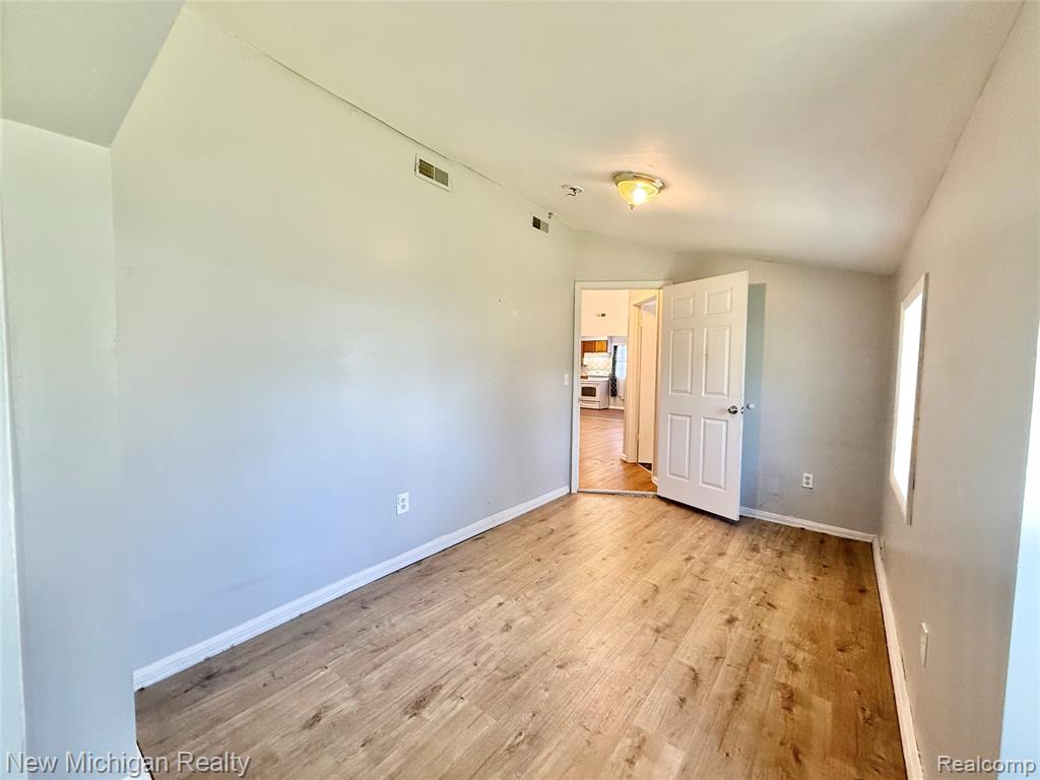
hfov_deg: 102.1
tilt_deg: -2.3
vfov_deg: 85.7
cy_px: 390
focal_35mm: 14
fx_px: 421
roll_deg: -0.6
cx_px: 520
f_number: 2.2
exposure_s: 1/120
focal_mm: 2.22
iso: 320
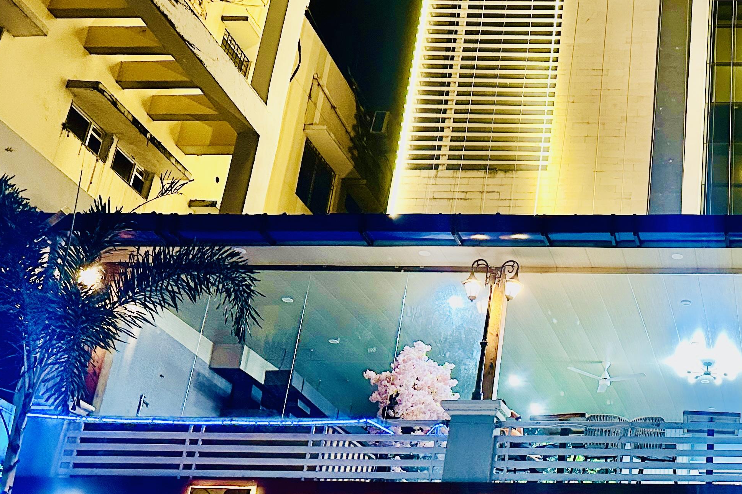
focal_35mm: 52
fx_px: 1072
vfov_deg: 25.8
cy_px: 339
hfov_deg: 34.8
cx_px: 739
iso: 500
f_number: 1.78
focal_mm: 6.86
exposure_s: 1/50
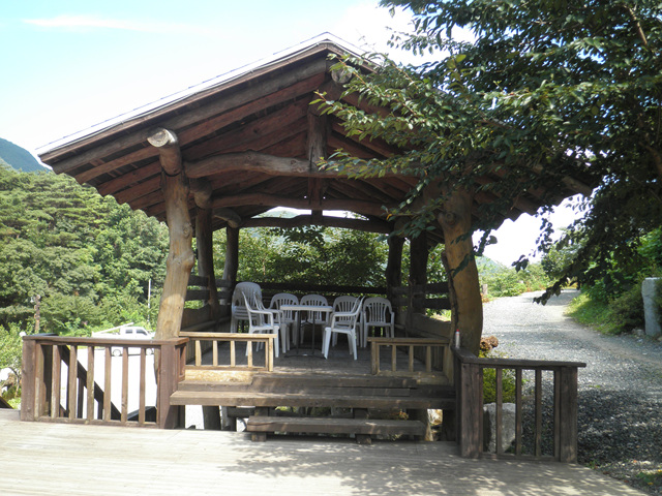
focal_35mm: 36
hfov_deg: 51.4
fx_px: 688
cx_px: 331
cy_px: 248
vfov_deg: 39.7
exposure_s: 1/160
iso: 64
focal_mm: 6.4
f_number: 3.1
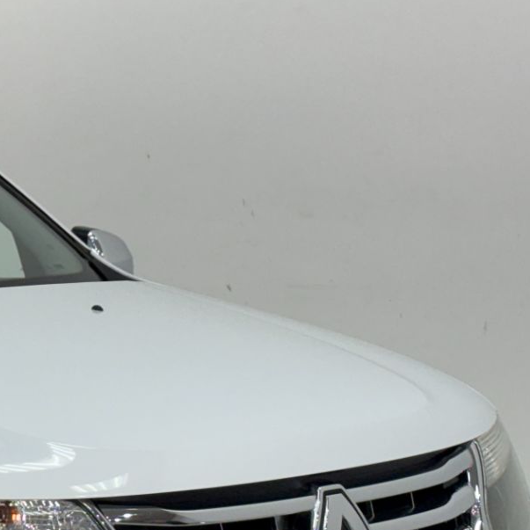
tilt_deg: -9.1
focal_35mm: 135
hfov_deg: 12.3
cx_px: -256
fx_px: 2339
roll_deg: +1.1
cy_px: 459
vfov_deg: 12.8
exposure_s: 1/196
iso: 80
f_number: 1.78
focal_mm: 6.76
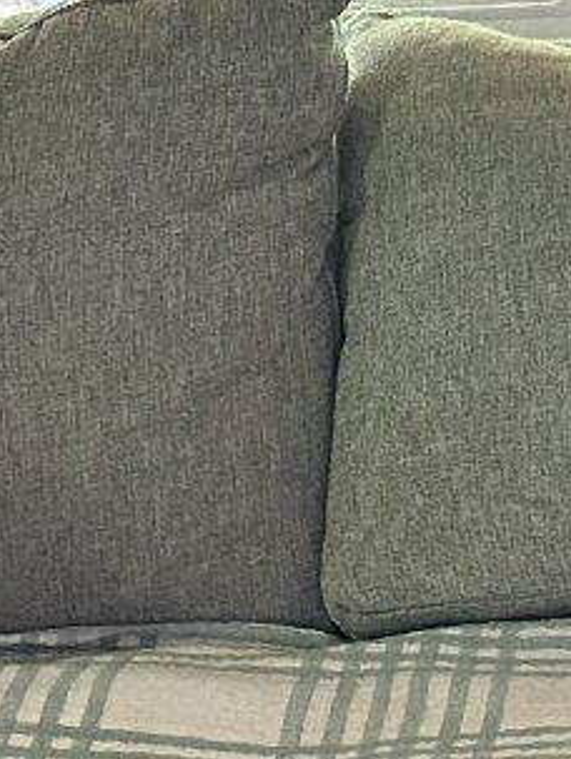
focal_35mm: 162
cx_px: 899
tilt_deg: -6.2
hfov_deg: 8.9
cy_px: -203
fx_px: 3555
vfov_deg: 11.9
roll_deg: +2.1
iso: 640
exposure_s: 1/60
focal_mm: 6.86
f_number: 1.78
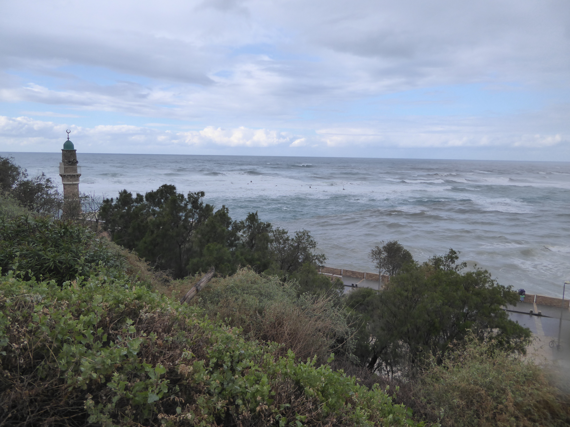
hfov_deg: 69.4
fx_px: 412
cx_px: 285
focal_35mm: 25
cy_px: 214
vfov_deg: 54.9
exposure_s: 1/640
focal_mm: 4.3
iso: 160
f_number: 3.3
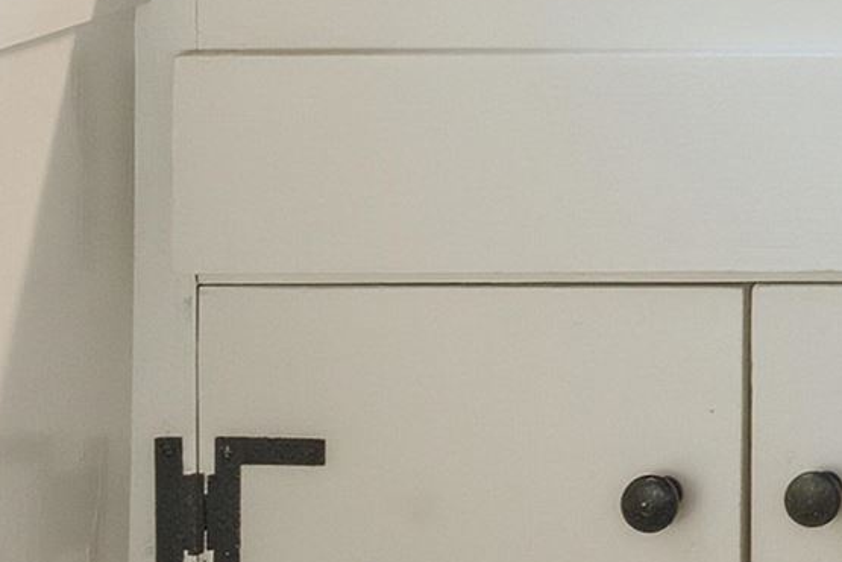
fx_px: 3882
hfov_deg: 10.1
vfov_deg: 7.8
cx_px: 2270
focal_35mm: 166
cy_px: -703
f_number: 9
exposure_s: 1/320
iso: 500
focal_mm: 30
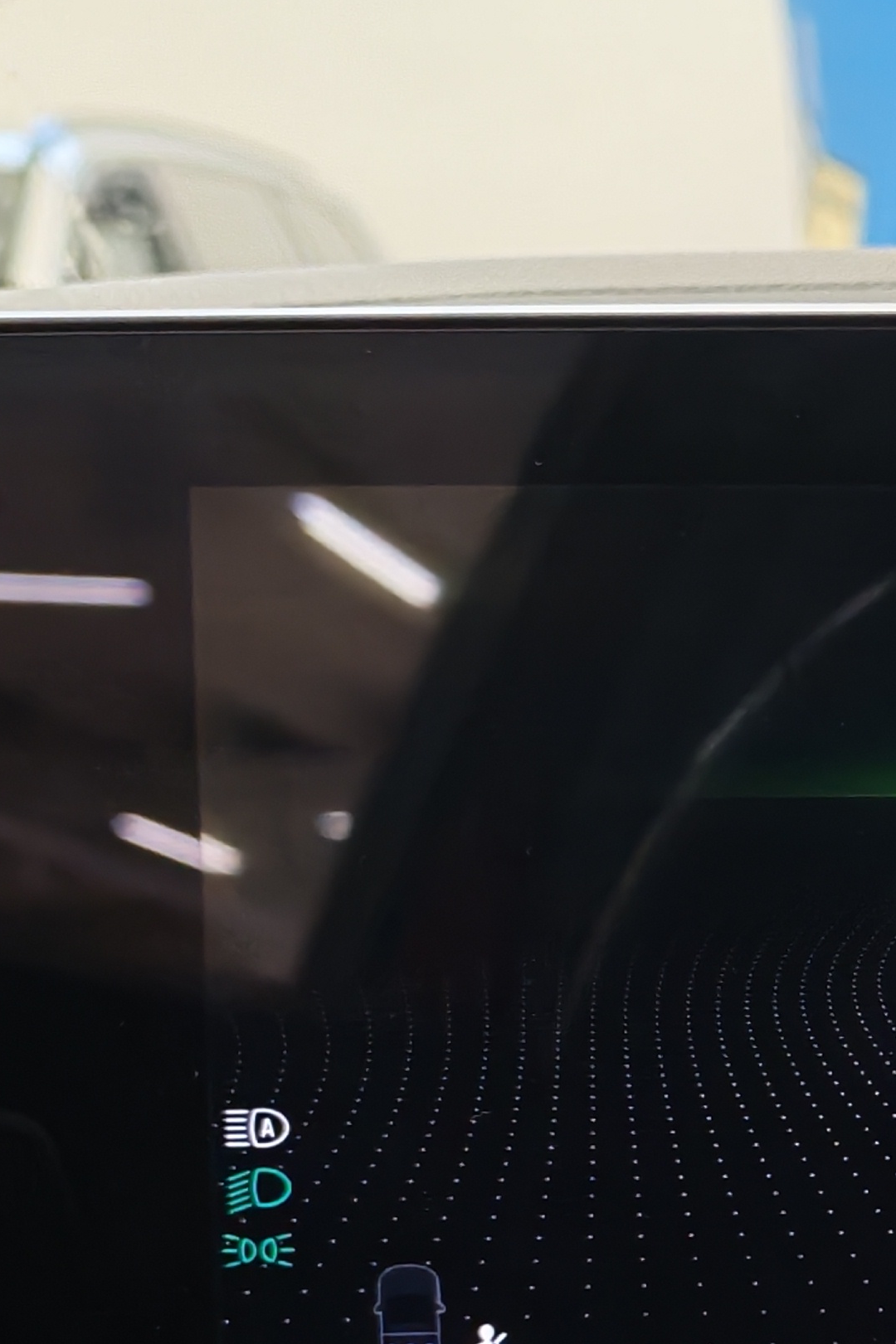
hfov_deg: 13.5
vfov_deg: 21.8
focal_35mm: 92
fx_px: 3436
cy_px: 1139
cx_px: 1568
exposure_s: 1/50
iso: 800
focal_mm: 6.12
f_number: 1.9
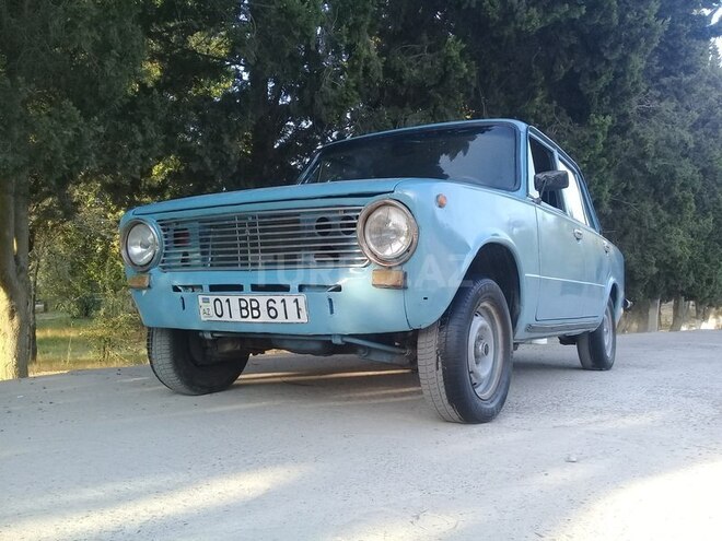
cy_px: 270
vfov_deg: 45.4
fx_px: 647
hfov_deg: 58.4
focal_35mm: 31
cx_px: 361
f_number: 2.2
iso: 50
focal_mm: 3.3
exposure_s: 1/150
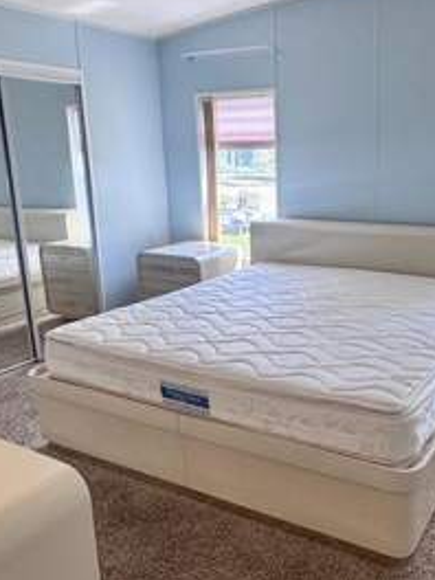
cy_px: 292
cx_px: 303
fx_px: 570
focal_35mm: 34
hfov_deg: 41.1
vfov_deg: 54.0
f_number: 2.2
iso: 125
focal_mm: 2.22
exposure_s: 1/120
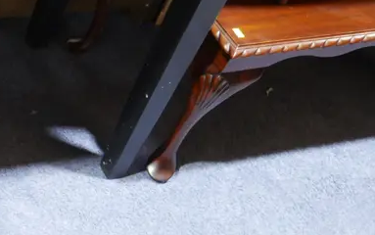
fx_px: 869
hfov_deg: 21.8
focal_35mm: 85
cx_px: -122
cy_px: -23
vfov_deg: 15.0
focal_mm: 15
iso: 1250
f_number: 3.6
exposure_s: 1/60
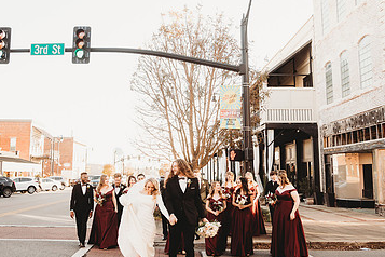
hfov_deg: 49.5
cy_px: 111
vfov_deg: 34.2
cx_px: 170
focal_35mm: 39
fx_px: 417
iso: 250
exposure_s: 1/400
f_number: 4
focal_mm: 24
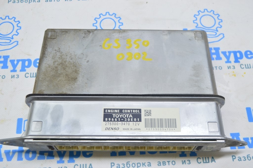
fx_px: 284
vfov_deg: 33.0
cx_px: 126
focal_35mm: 40
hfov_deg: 48.0
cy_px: 84
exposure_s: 1/20
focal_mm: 27
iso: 400
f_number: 5.6
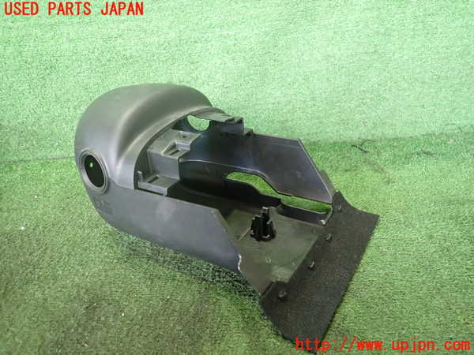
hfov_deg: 69.4
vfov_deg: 54.9
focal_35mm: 25
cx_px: 237
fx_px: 342
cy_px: 178
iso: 500
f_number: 2
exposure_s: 1/30
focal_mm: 4.5
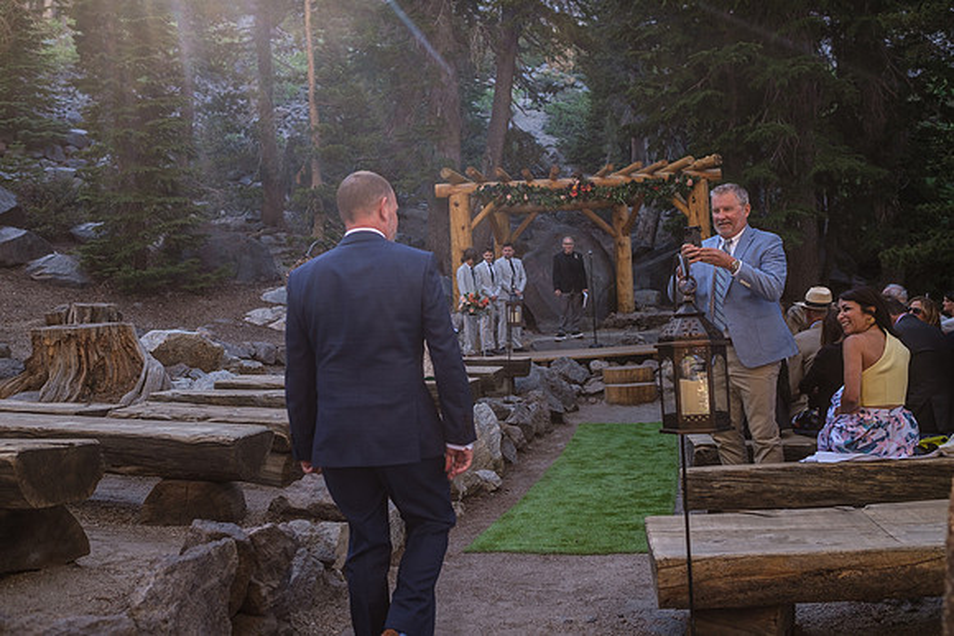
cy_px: 318
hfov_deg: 54.4
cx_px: 477
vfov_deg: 37.9
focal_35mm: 35
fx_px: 928
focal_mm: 23
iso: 160
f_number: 2.8
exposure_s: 1/280
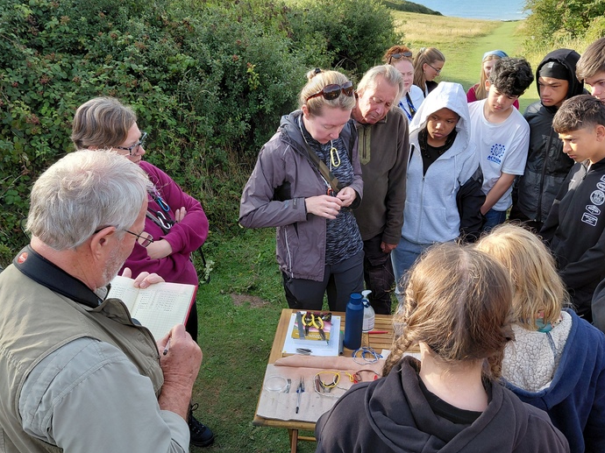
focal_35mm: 29
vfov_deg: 48.2
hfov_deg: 61.7
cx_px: 295
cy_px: 233
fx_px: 507
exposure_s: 1/444
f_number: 1.8
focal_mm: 4.69
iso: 50
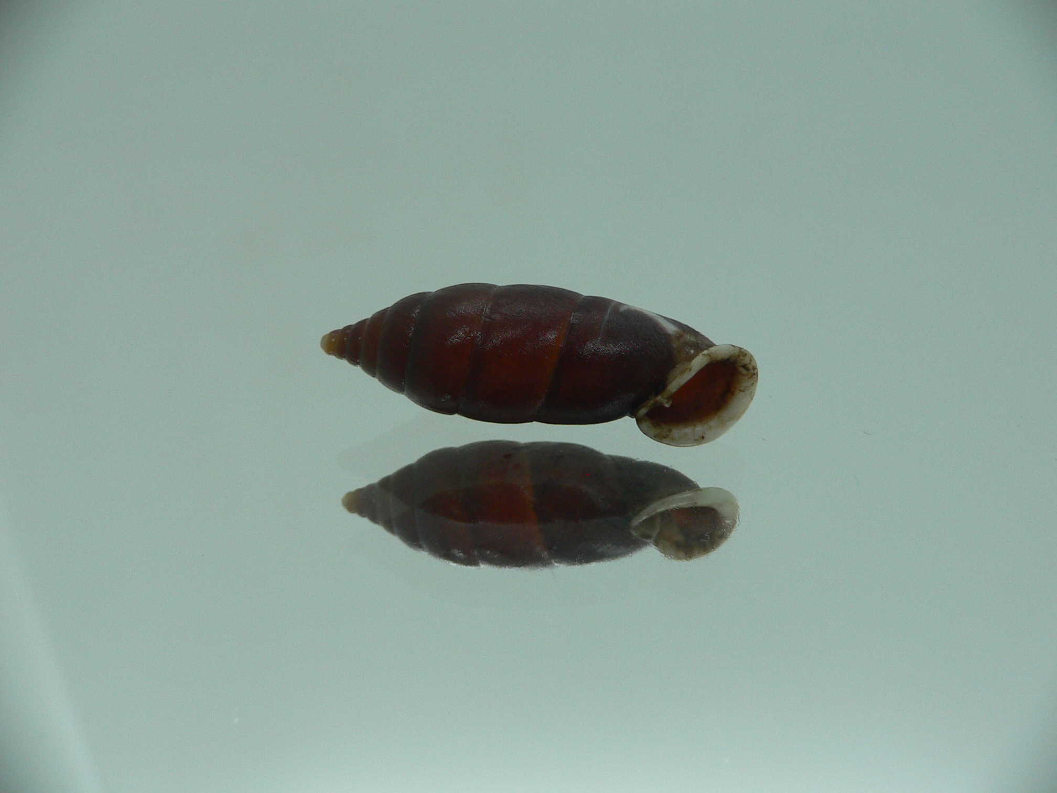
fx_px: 1069
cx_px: 528
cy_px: 396
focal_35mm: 35
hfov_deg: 52.6
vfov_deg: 40.7
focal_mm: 4.6
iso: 80
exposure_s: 1/60
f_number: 2.8
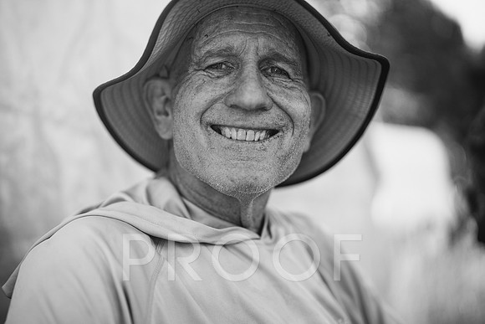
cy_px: 162
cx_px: 242
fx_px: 674
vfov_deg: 27.0
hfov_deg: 39.6
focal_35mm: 50
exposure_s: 1/2000
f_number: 1.4
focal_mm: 50
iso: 100
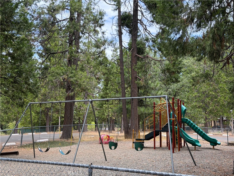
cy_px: 88
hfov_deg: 39.7
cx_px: 117
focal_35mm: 48
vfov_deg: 30.3
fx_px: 324
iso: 80
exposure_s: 1/1013
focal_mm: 6.76
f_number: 1.78
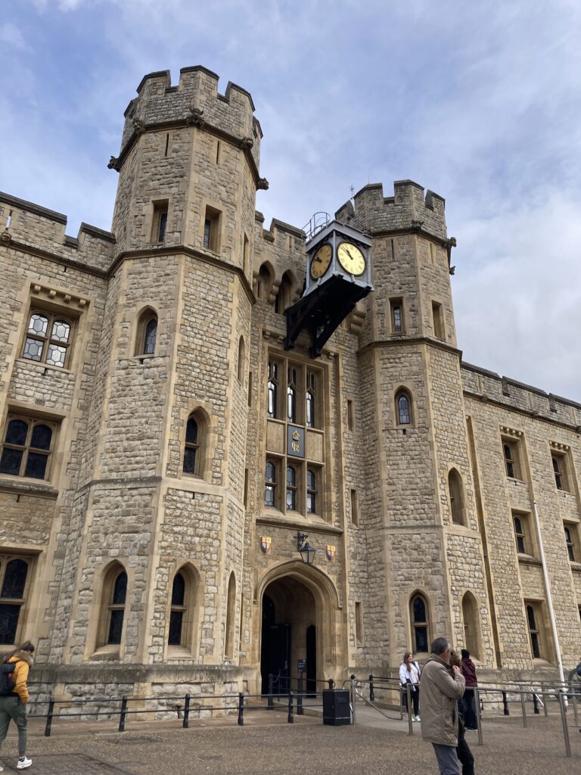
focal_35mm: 28
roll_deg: +0.0
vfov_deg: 63.4
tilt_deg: +25.5
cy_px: 388
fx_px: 627
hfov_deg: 49.7
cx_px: 290
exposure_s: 1/1350
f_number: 1.8
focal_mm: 3.99
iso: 20
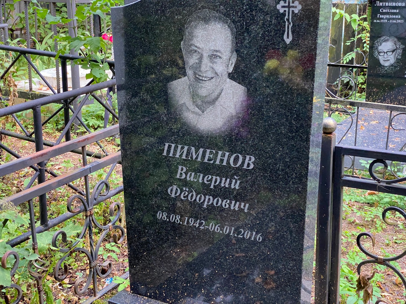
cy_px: 152
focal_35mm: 52
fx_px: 610
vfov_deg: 28.0
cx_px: 203
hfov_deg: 36.8
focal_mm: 6
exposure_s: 1/60
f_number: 2
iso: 250
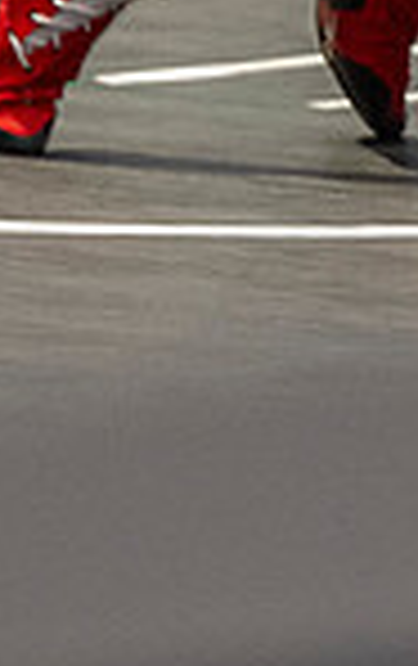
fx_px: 14870
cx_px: 722
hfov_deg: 1.6
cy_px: 506
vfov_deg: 2.6
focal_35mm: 819
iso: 3200
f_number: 2.8
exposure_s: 1/1000
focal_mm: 115
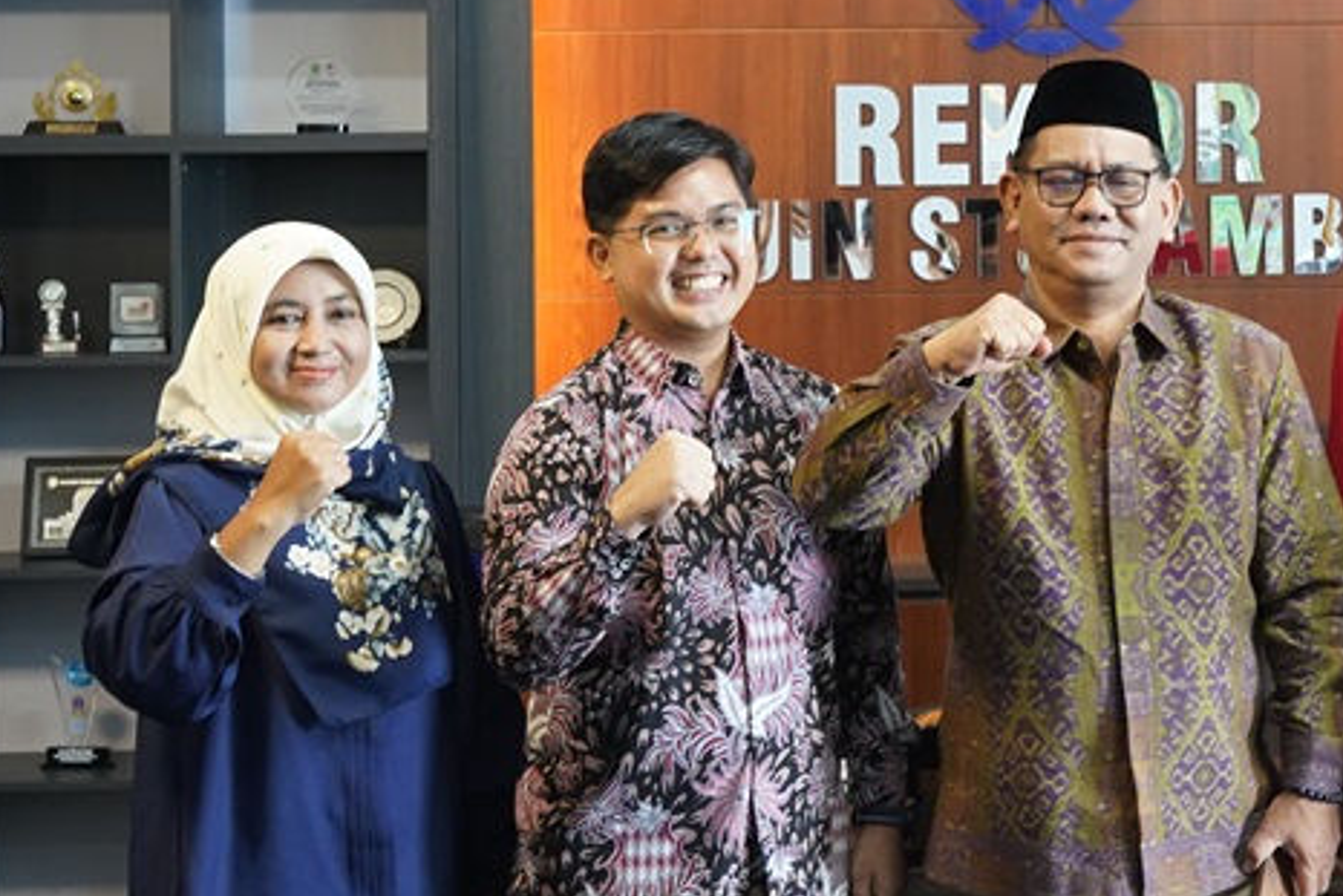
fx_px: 3023
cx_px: 1120
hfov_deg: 24.6
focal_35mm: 81
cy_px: 248
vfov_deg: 16.8
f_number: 4.5
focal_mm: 32
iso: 2000
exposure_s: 1/80
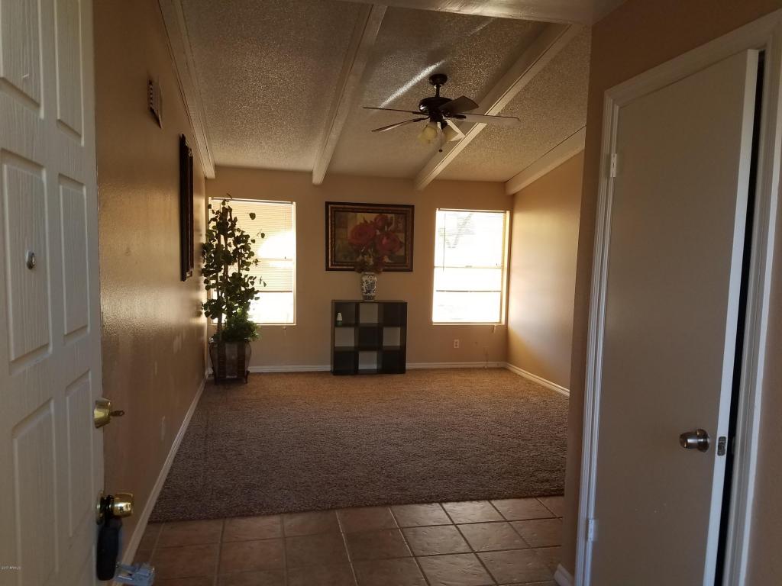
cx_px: 391
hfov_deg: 67.3
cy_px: 293
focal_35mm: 26
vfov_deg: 53.1
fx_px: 587
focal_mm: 4.2
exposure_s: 1/120
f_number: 1.7
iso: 64
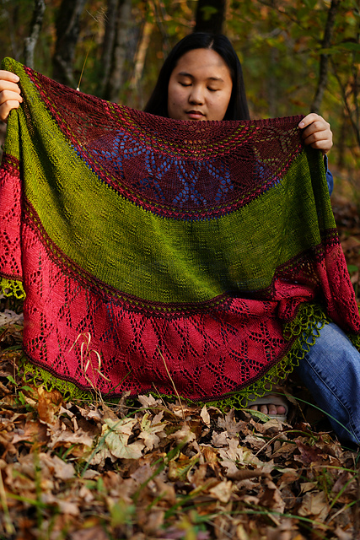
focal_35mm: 55
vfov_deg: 36.2
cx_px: 180
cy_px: 270
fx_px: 824
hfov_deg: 24.6
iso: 200
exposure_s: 1/250
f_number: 2.8
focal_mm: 55
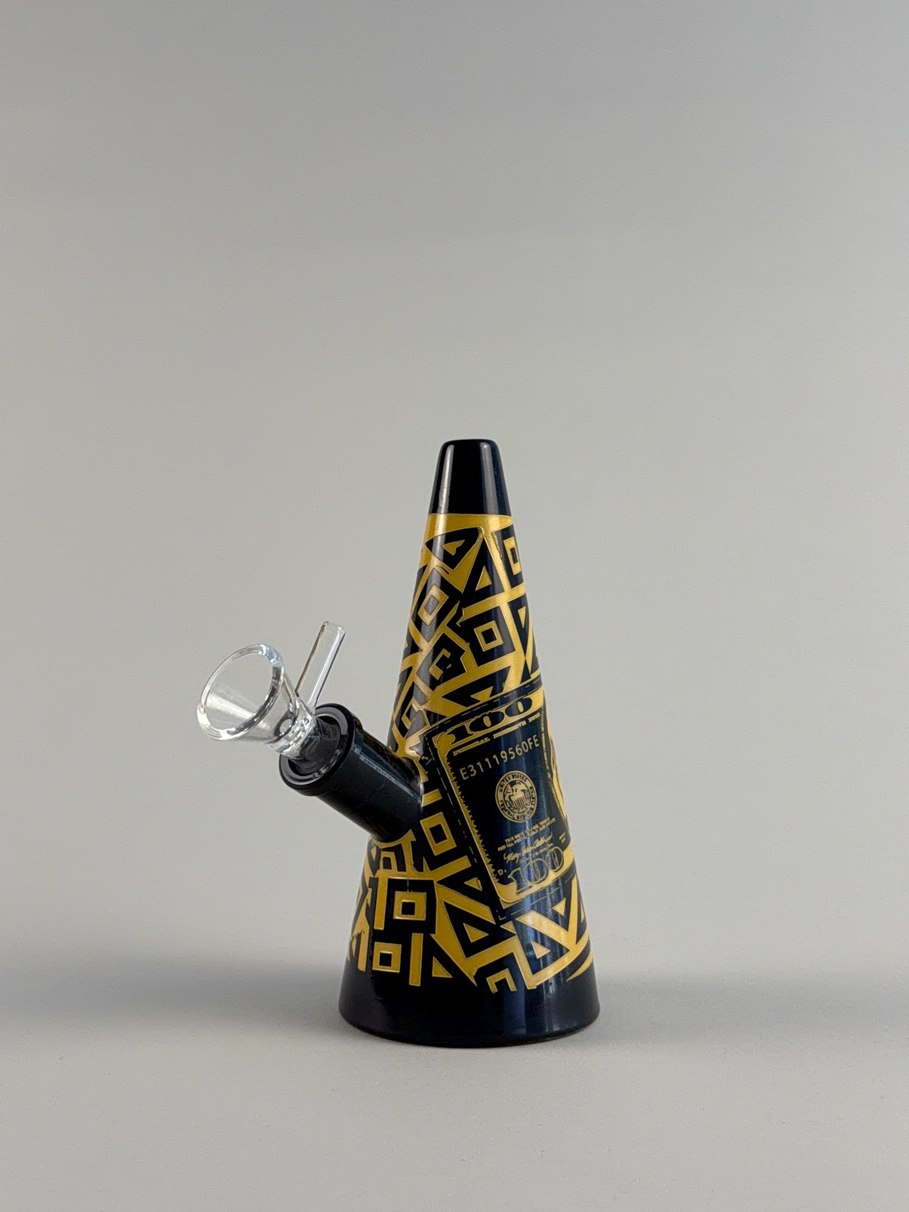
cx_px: 454
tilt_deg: -1.2
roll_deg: -0.9
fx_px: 1506
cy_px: 606
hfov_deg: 33.6
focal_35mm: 43
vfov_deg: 43.9
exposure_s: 1/420
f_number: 1.78
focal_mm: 6.76
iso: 50
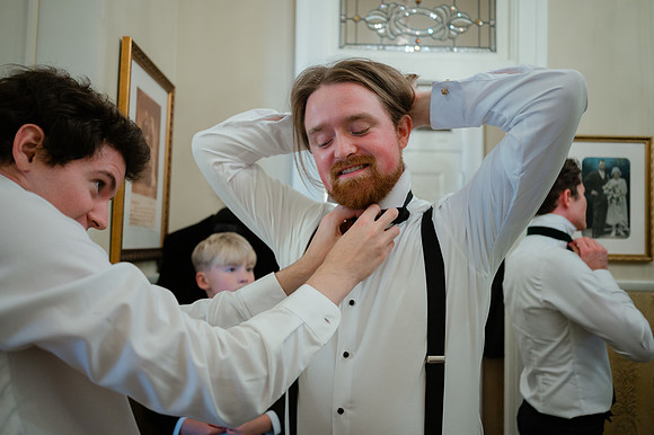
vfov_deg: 46.4
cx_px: 327
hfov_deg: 65.5
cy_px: 218
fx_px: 508
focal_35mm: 28
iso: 640
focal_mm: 28
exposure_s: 1/125
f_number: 2.8
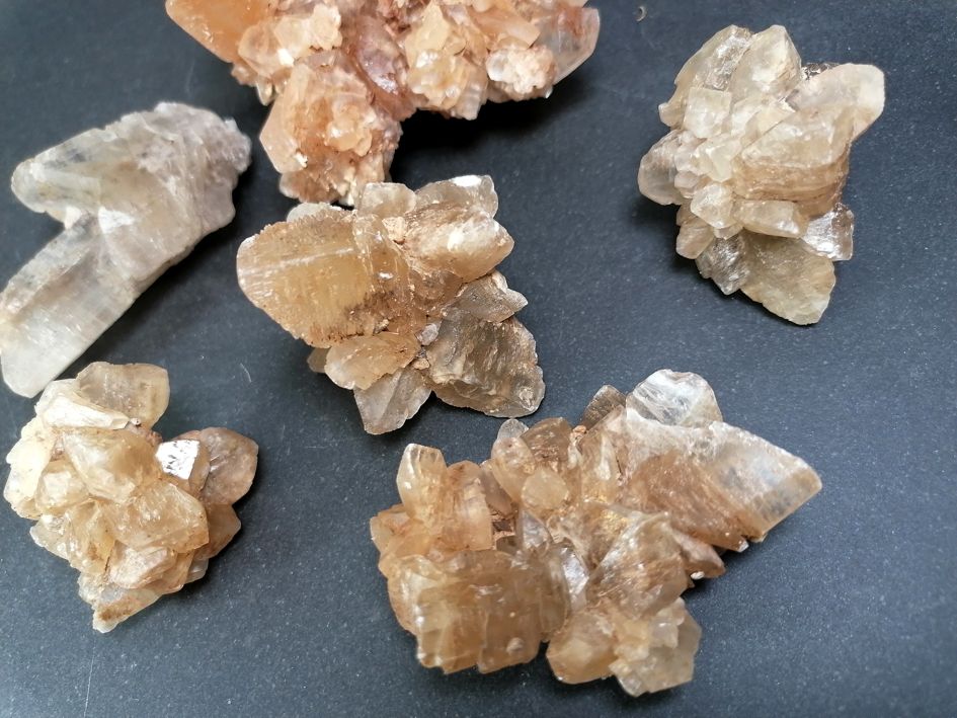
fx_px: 747
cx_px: 478
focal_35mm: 27
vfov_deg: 51.4
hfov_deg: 65.3
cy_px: 359
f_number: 1.8
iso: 100
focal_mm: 4.75
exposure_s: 1/50
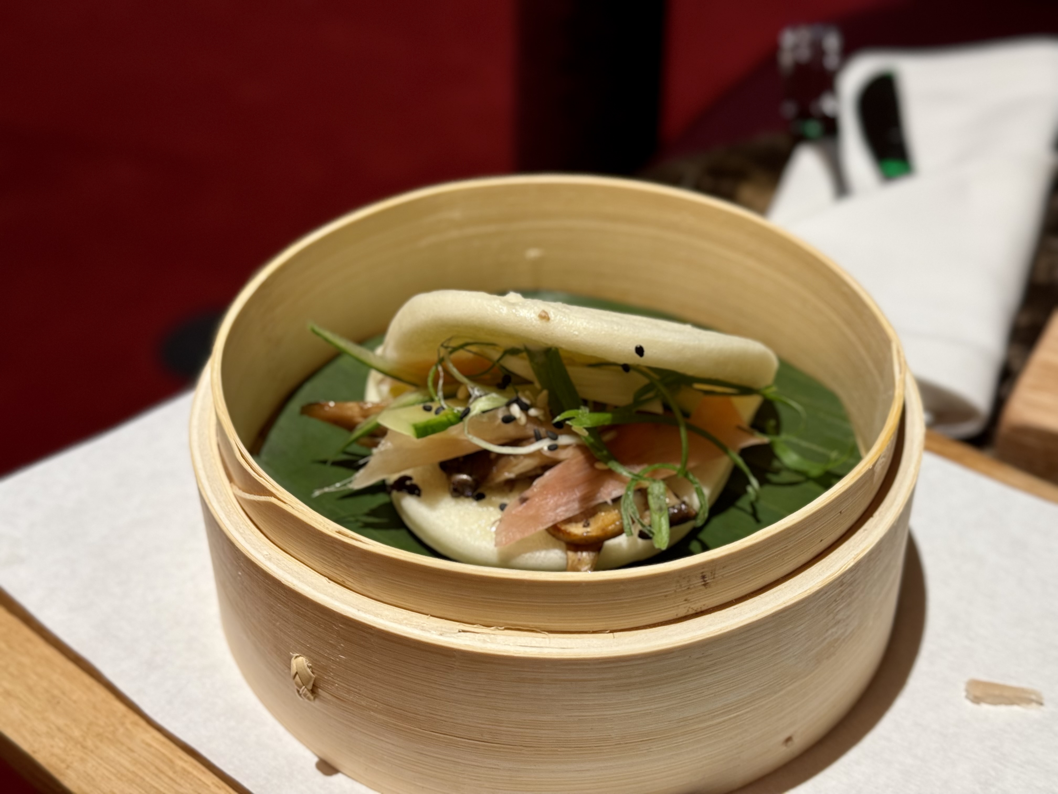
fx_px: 1467
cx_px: 529
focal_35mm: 48
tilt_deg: -38.0
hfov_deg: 39.7
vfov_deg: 30.3
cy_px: 397
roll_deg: -1.1
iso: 125
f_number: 1.78
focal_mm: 6.76
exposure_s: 1/59
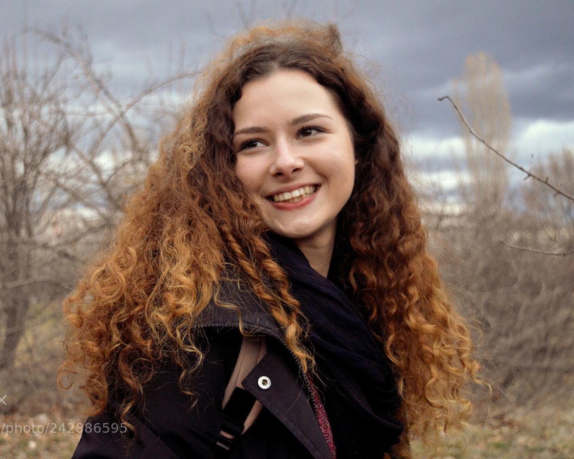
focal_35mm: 55
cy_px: 230
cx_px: 249
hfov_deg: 34.1
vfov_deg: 27.6
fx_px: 935
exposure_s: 1/3200
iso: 3200
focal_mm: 32
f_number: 4.5
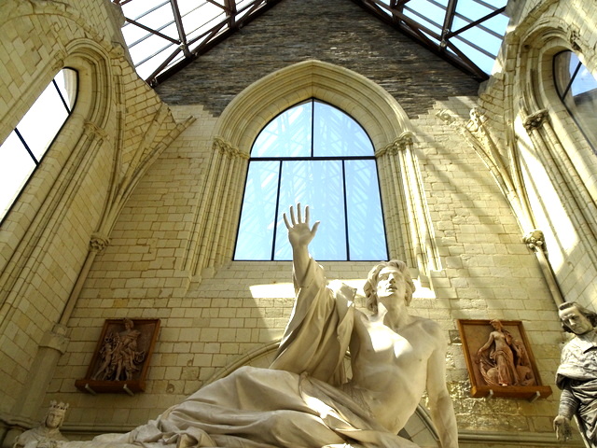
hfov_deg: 71.6
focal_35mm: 24
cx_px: 298
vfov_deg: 56.8
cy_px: 224
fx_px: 414
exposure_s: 1/320
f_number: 3.5
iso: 80
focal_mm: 4.1
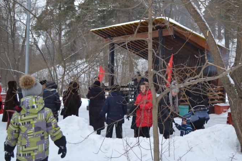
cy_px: 56
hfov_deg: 39.1
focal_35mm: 50
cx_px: 163
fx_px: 336
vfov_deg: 26.9
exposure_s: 1/250
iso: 100
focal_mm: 22
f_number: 3.8
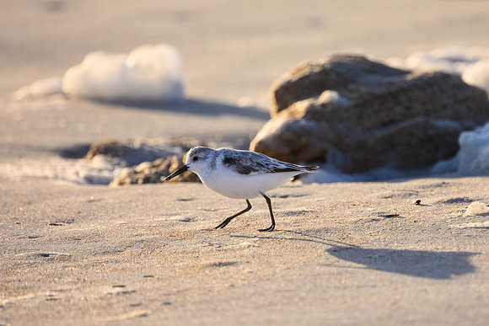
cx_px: 309
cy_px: 154
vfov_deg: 2.6
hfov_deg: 3.8
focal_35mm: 538
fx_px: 7315
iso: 800
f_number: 5.6
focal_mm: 400
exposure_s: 1/2500
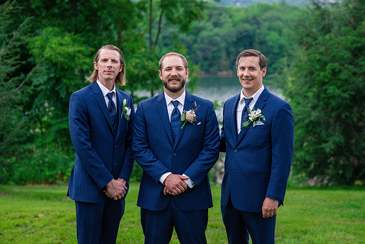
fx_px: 862
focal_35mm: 85
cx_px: 182
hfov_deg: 23.9
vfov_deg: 16.1
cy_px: 122
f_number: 3.5
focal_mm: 85
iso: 500
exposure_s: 1/3200
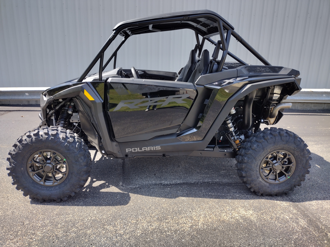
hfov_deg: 65.3
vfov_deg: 51.4
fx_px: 257
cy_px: 124
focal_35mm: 27
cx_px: 165
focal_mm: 4.71
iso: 100
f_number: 1.7
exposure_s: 1/787
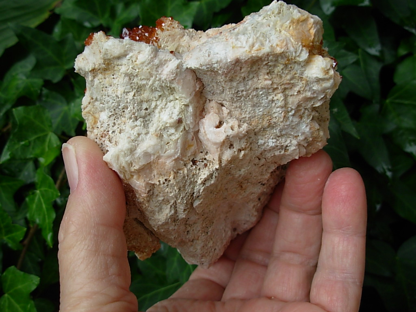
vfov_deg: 37.7
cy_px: 156
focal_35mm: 38
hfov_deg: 49.0
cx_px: 208
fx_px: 457
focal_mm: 6.3
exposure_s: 1/395
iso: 50
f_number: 2.9
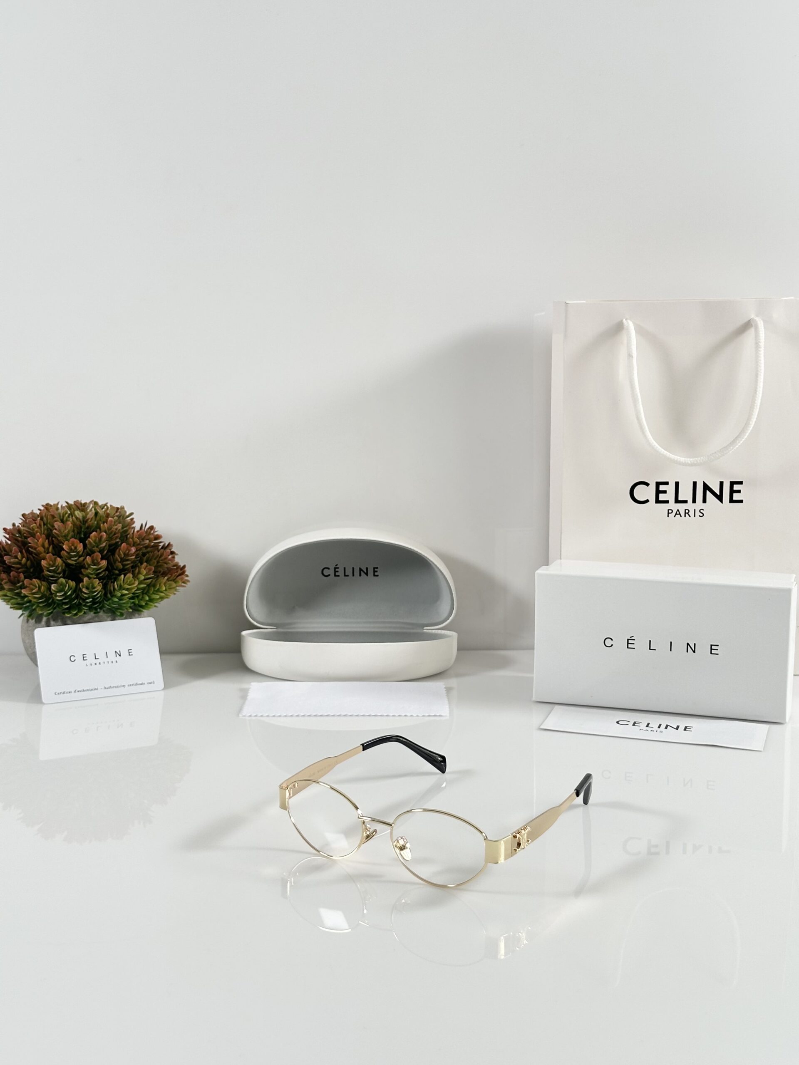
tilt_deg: -10.1
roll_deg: +0.3
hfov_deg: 30.3
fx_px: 1477
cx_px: 400
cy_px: 532
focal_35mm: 48
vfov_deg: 39.7
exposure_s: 1/100
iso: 64
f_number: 1.78
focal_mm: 6.86
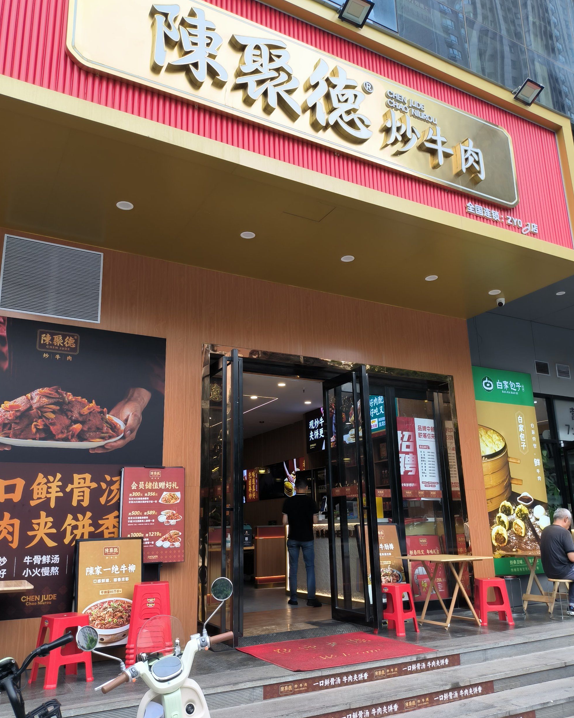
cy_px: 370
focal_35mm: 27
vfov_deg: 64.1
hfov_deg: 53.2
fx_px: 573
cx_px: 290
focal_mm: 4.71
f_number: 1.79
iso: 63
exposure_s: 1/100
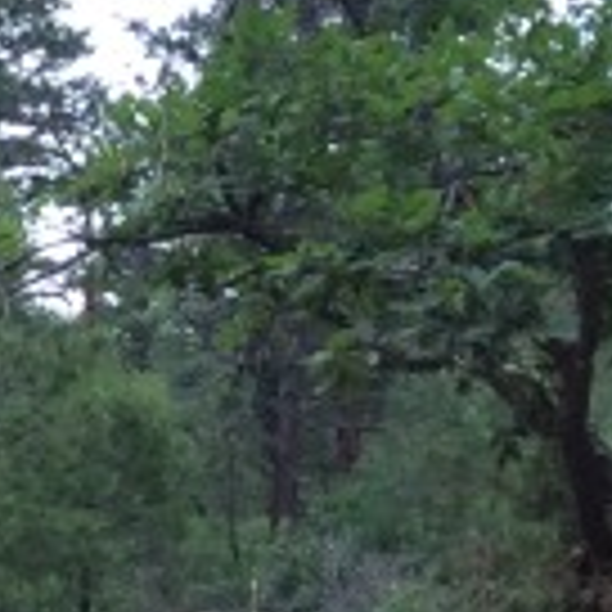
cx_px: -1251
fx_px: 3860
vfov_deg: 8.7
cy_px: 1071
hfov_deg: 7.8
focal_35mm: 193
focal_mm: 4.15
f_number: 2.2
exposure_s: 1/120
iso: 50
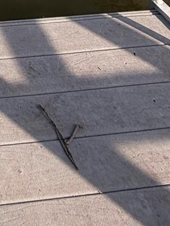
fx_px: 392
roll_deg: +0.5
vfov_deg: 17.7
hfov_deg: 18.5
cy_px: -258
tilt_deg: -6.5
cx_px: -145
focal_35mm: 60
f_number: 2.2
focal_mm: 2.22
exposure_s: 1/770
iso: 25
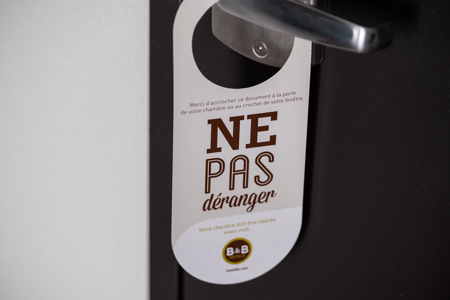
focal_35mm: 159
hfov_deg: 12.9
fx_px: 1987
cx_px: 225
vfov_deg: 8.6
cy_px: 150
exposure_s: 1/100
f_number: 2.8
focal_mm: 106
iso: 400
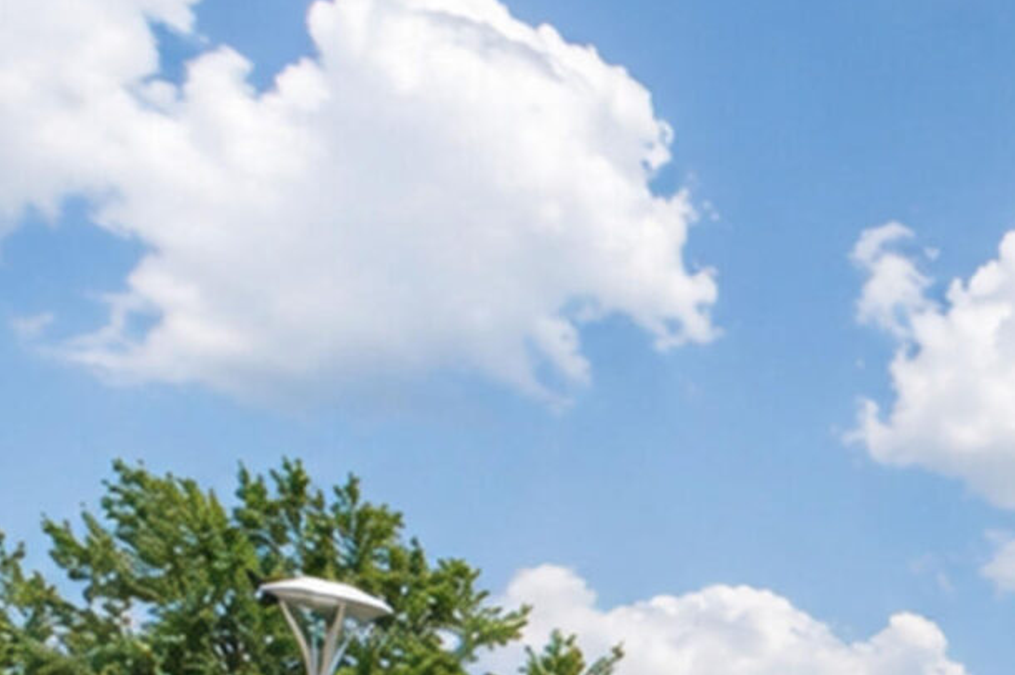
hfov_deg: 22.0
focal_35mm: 63
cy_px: 1057
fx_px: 1775
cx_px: 1757
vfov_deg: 18.6
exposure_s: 1/200
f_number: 10
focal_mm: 10
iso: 250
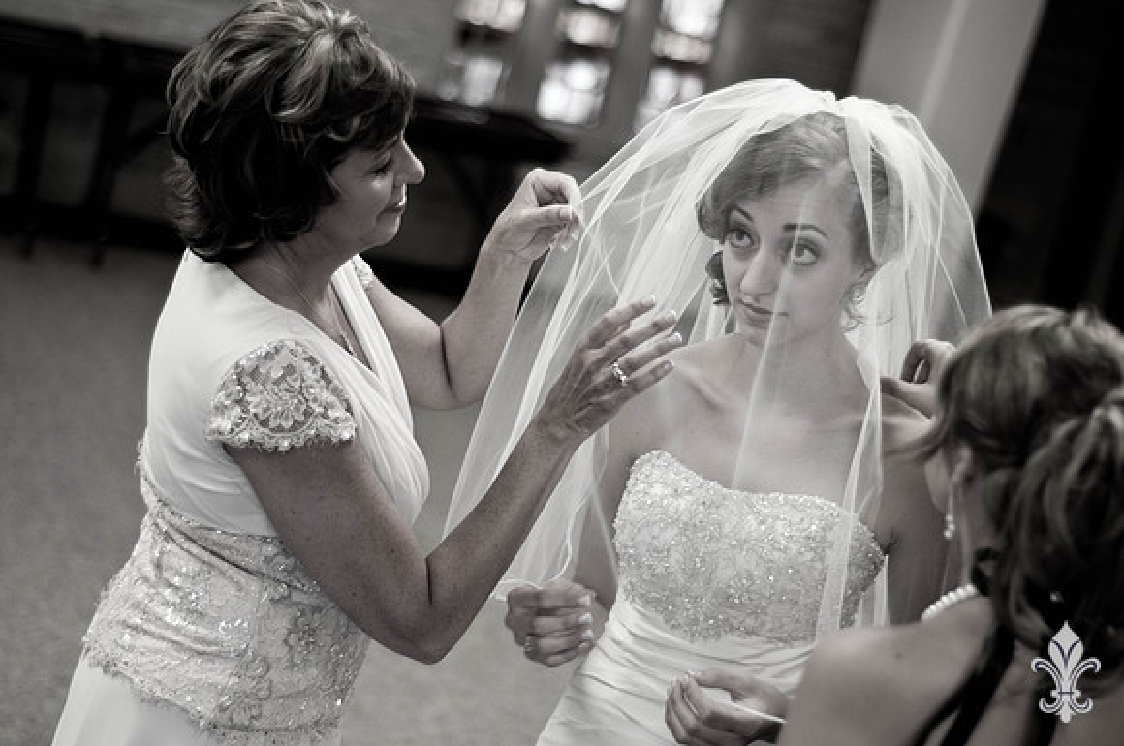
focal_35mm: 75
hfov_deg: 27.0
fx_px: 2338
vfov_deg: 18.1
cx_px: 562
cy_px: 373
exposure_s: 1/100
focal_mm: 50
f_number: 1.8
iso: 200
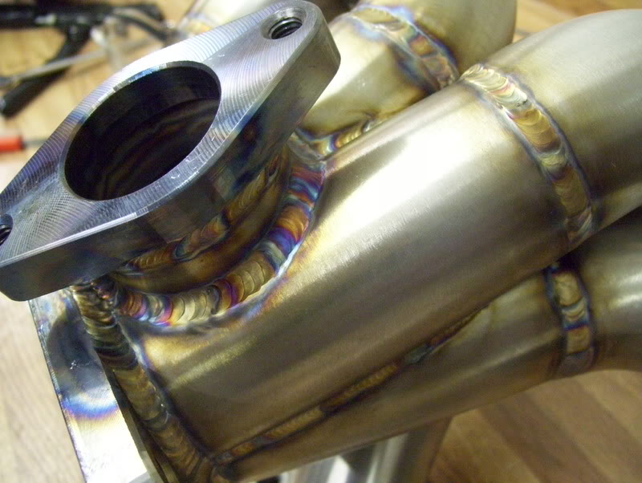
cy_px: 242
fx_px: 668
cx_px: 321
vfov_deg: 39.7
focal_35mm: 36
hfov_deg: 51.3
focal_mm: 6
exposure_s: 1/60
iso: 800
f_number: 2.7
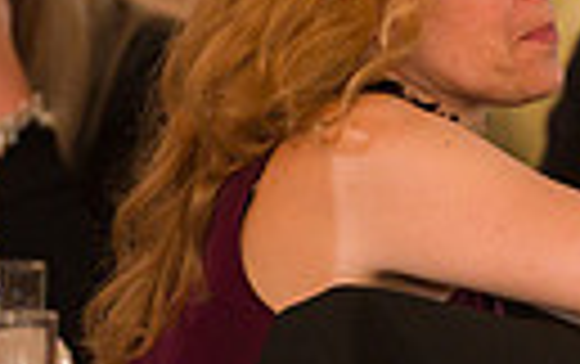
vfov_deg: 1.4
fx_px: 14466
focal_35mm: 914
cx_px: 953
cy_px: 45
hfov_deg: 2.3
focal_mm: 200
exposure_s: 1/125
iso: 1600
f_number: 3.2
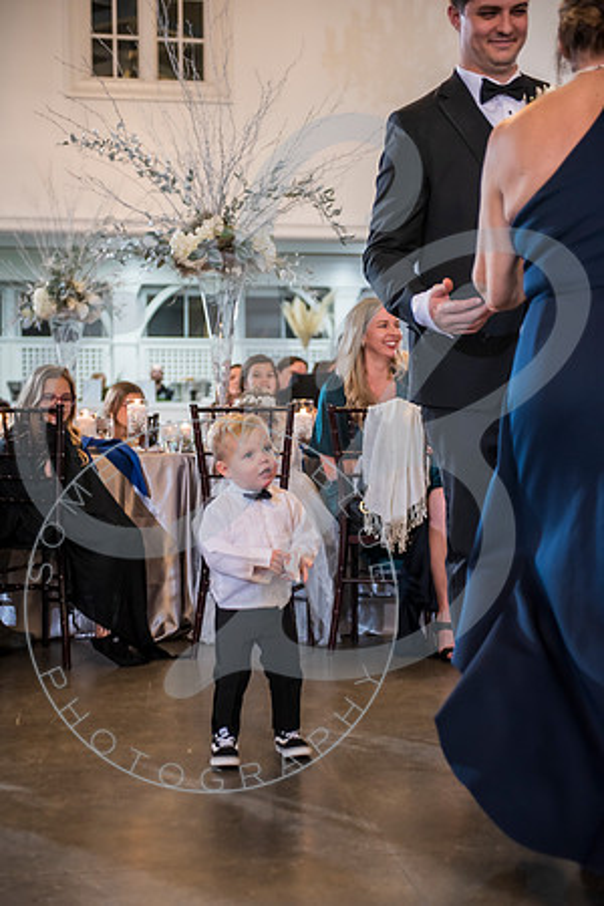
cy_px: 453
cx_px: 302
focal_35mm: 55
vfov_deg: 36.2
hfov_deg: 24.6
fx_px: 1384
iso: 1600
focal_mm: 55
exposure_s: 1/125
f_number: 2.8
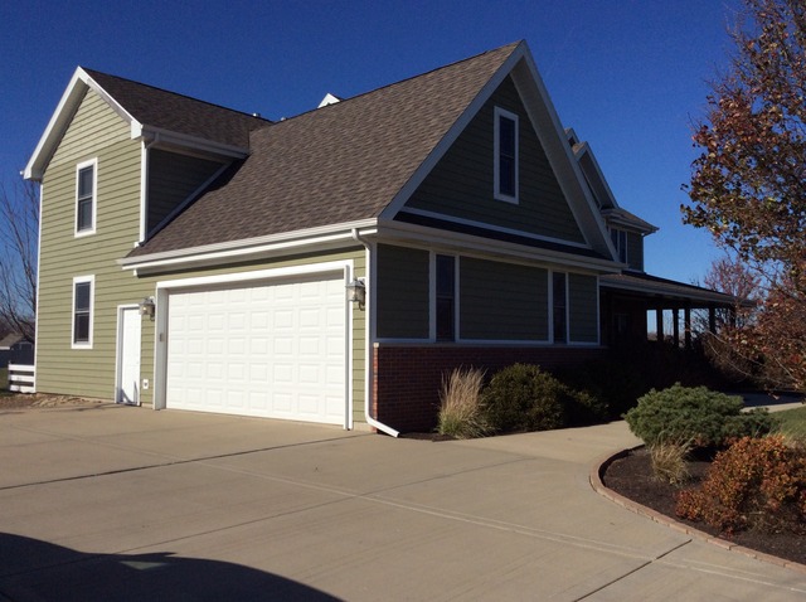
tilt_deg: +3.1
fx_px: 744
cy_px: 301
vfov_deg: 44.1
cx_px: 403
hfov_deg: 56.9
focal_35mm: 32
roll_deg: -0.1
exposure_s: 1/3584
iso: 32
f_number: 2.4
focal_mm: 3.3
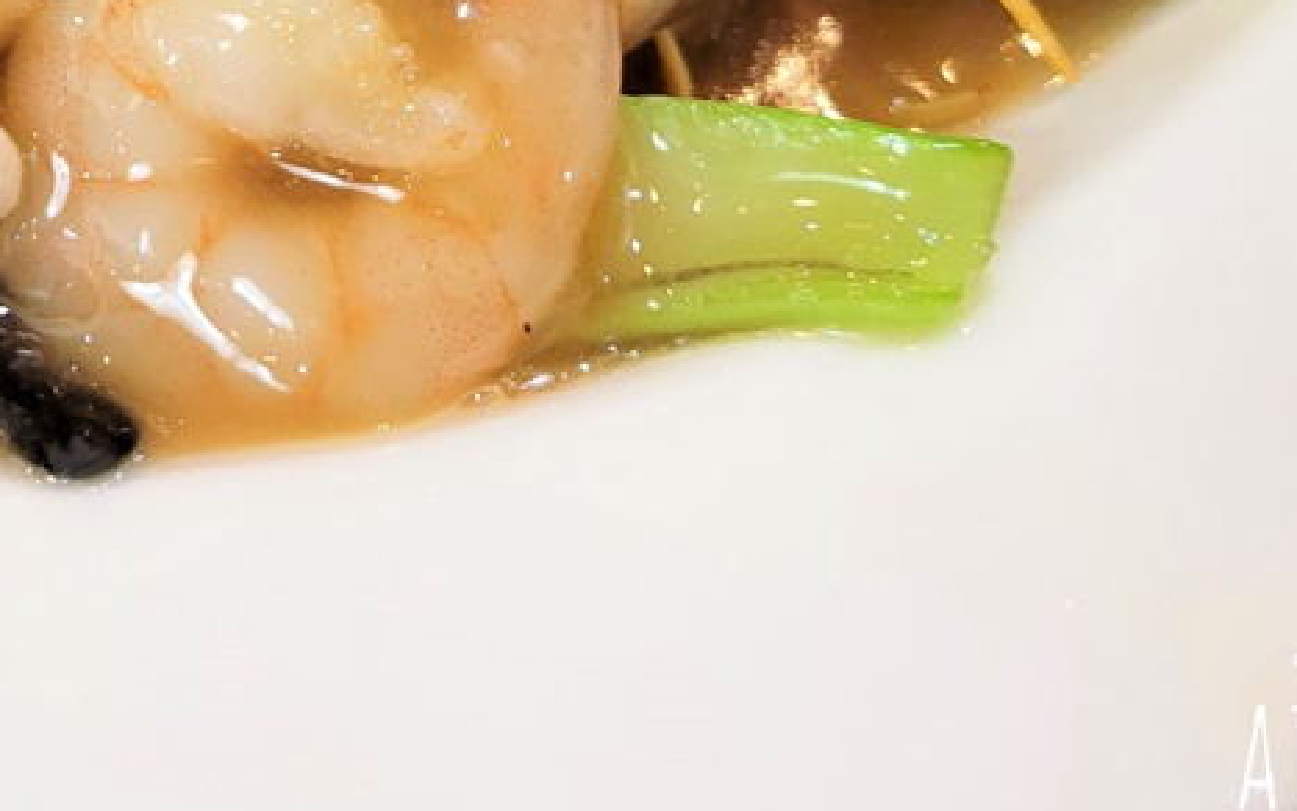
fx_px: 2086
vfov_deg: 20.5
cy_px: -186
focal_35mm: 59
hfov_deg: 33.0
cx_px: 167
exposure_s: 1/40
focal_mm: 5.4
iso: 250
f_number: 1.8
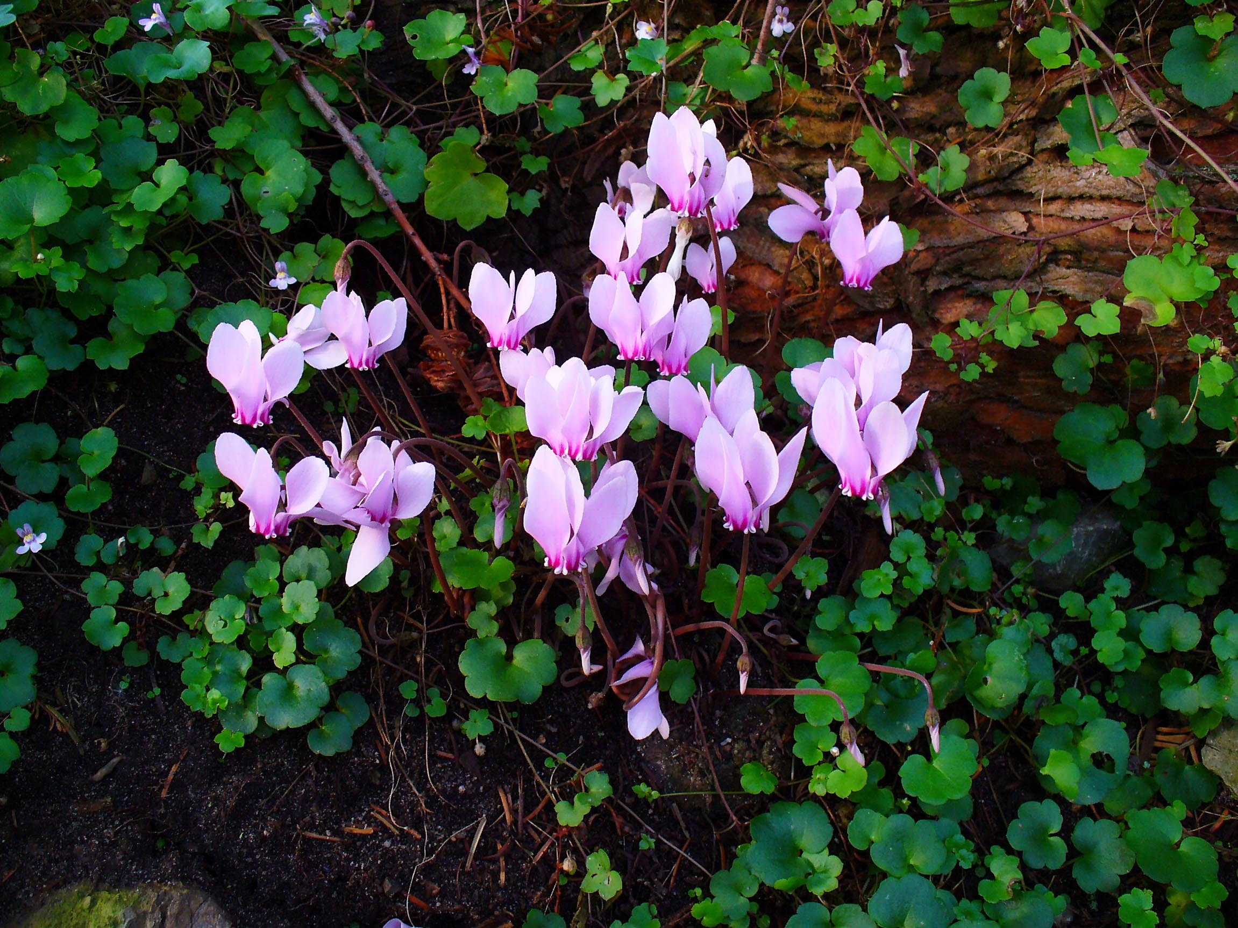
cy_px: 464
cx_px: 619
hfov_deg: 50.1
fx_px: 1323
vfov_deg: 38.7
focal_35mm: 37
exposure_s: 1/100
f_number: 2.8
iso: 100
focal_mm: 6.1
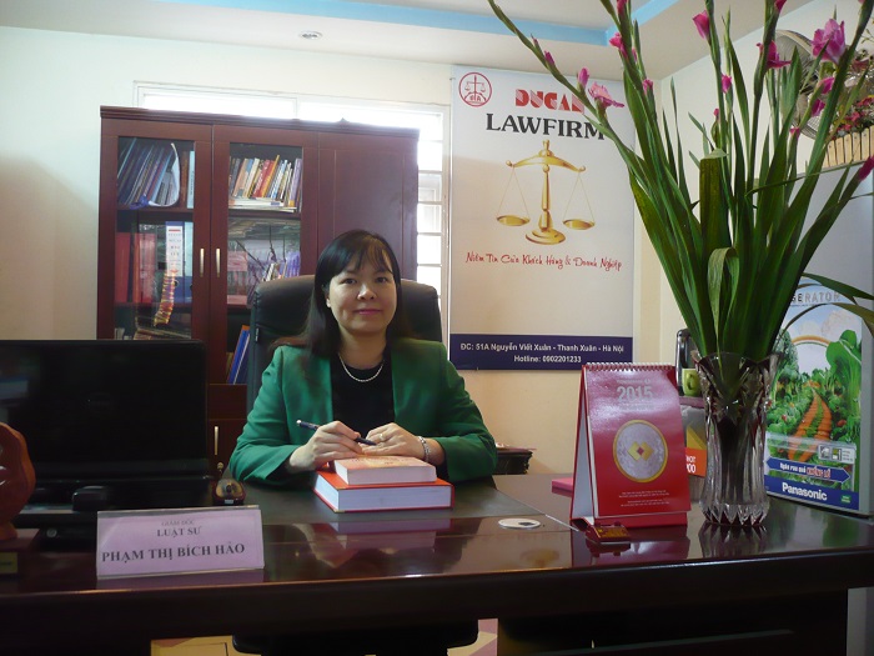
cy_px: 328
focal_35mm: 35
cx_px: 437
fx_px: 884
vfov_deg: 40.7
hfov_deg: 52.6
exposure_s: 1/10
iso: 200
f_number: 2.8
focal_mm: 5.8
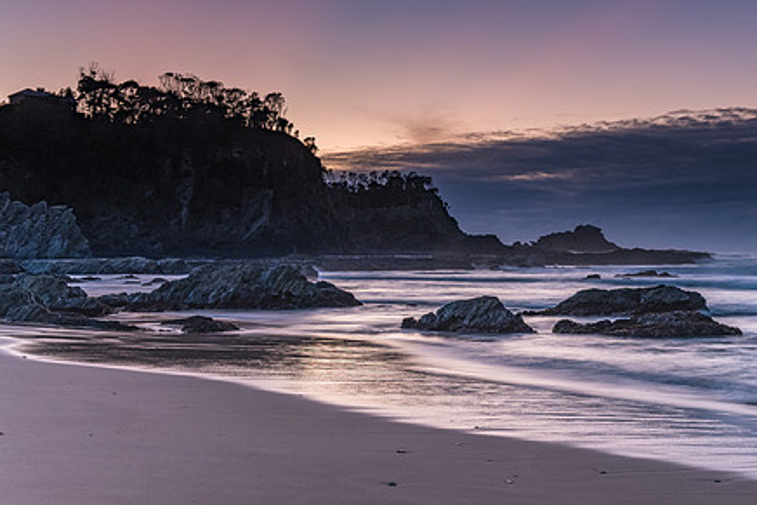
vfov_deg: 22.6
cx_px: 467
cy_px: 204
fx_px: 1262
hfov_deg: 33.2
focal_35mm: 60
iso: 250
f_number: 8
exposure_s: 2
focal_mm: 44
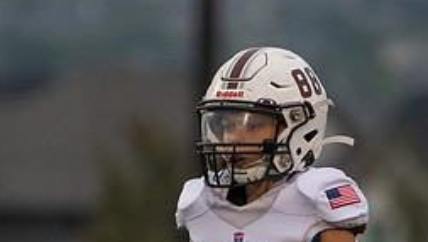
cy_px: 241
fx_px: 13509
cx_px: 258
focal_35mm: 1189
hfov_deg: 1.8
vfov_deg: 1.0
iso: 3200
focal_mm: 400
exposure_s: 1/1000
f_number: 5.6
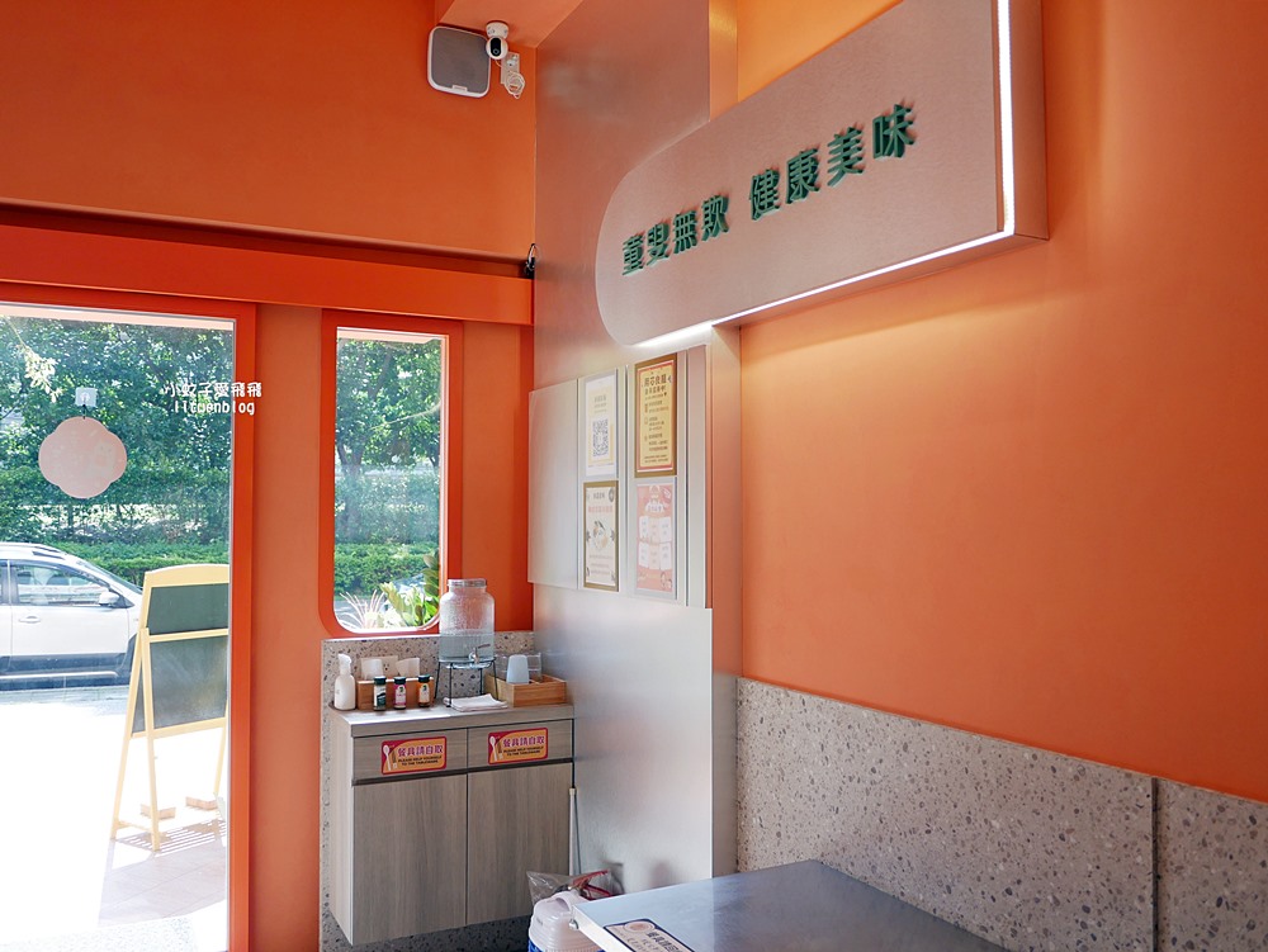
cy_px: 476
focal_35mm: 28
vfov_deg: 49.8
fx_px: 1026
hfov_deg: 63.4
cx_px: 634
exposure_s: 1/320
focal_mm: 14
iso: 200
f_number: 2.5
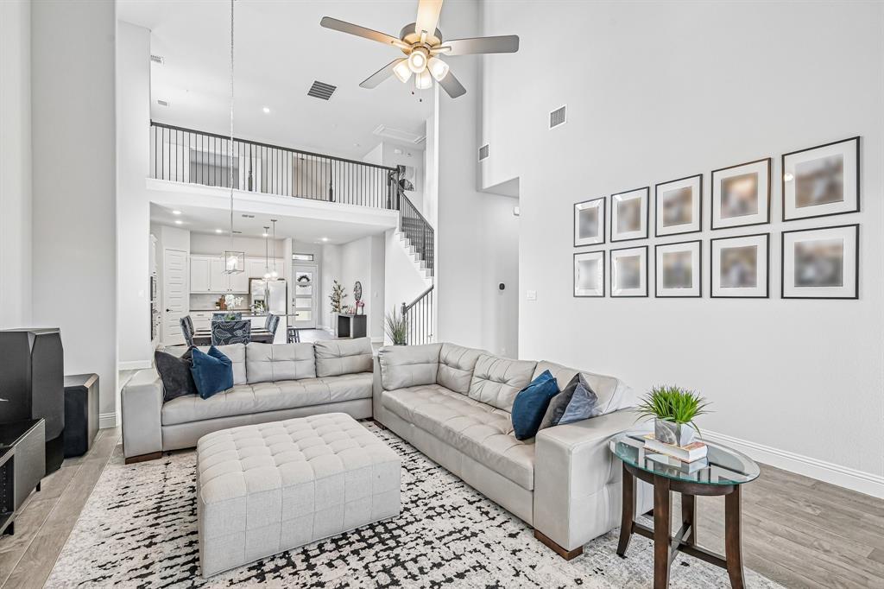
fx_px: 393
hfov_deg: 96.8
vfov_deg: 73.7
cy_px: 294
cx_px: 442
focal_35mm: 16
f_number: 8
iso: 400
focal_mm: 16
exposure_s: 1/20
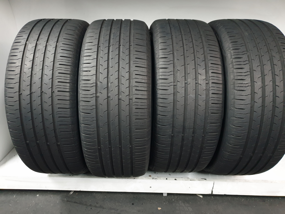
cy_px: 107
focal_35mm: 26
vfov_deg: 53.1
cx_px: 142
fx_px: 214
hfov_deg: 67.3
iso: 320
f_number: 1.5
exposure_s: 1/25
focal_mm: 4.3
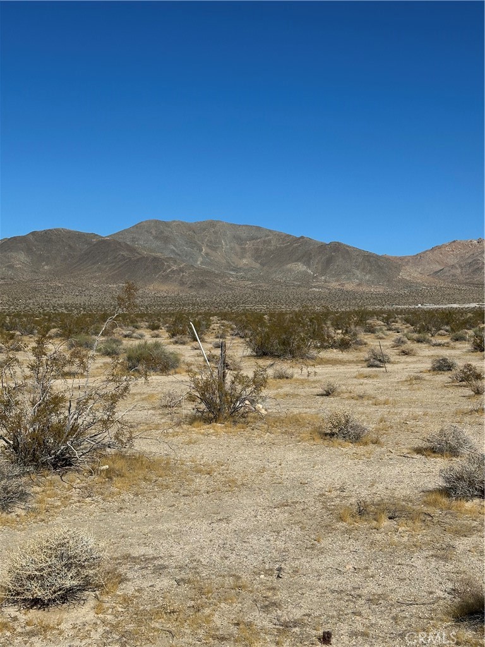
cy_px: 324
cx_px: 242
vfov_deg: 39.7
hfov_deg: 30.3
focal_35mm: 48
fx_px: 897
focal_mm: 6.86
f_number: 1.78
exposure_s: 1/8197
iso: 64
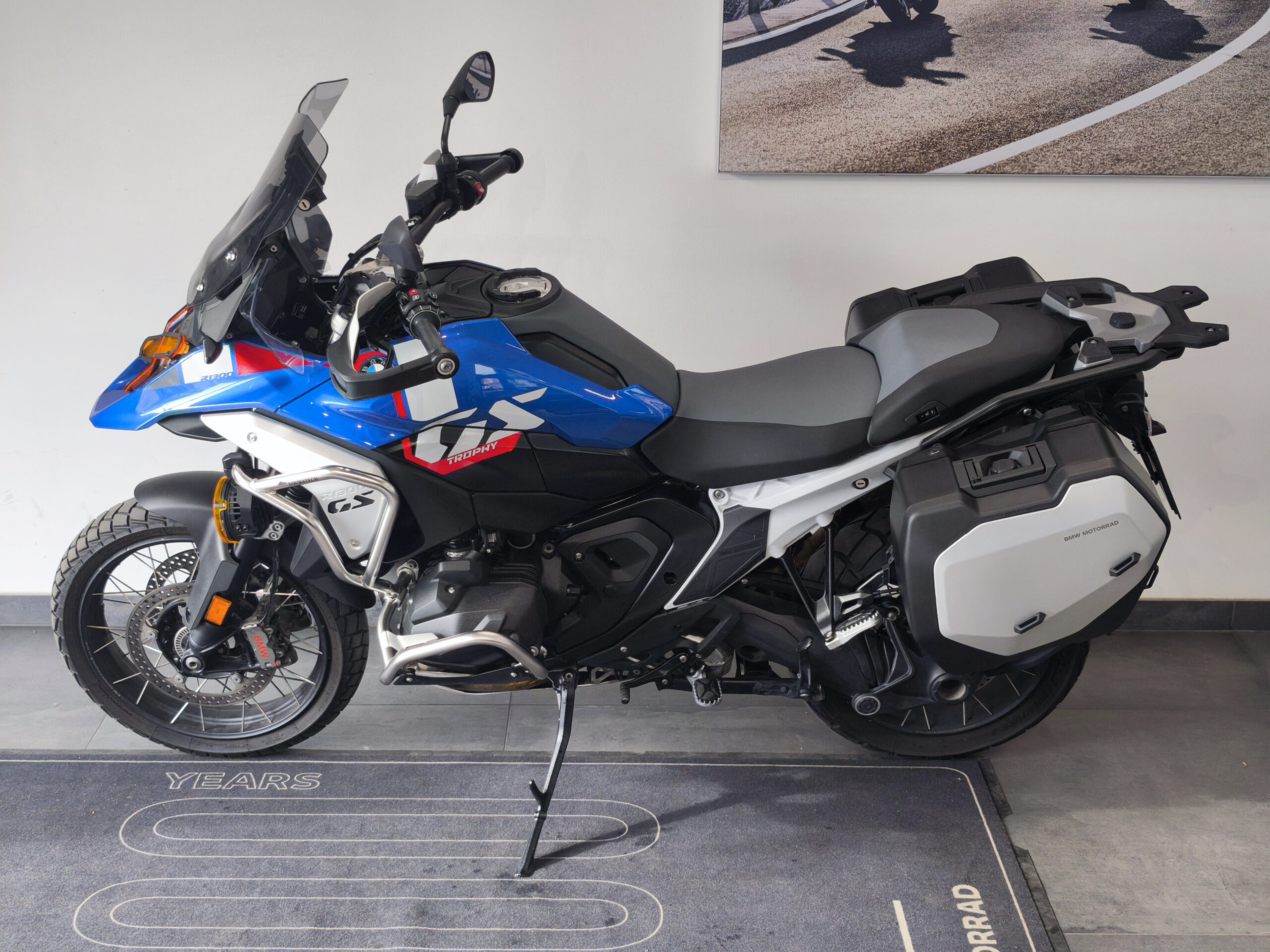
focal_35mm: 46
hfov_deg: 41.2
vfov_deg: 31.5
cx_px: 635
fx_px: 1688
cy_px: 476
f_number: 1.6
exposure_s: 1/100
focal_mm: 6.57
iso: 50
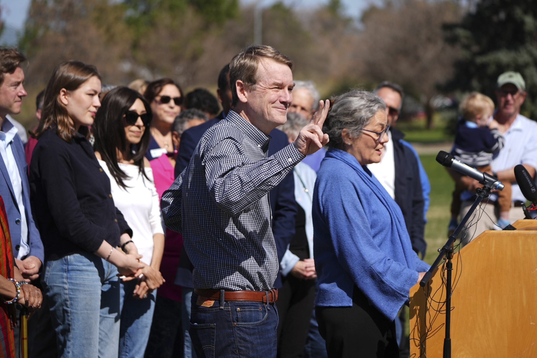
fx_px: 2237
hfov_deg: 13.7
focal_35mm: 150
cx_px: 268
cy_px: 179
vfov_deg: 9.1
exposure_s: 1/1600
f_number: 5
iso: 200
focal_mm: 150
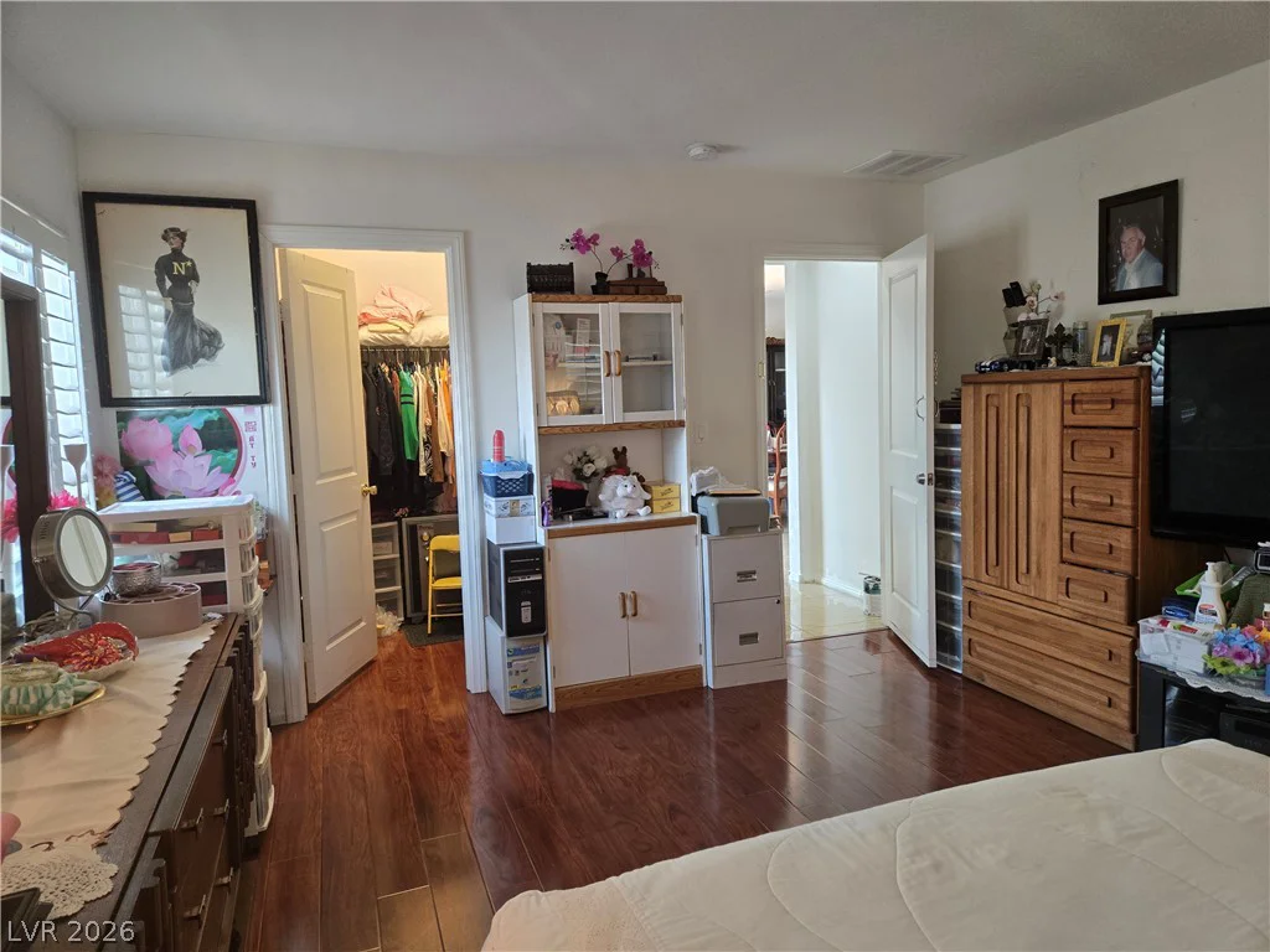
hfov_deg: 73.9
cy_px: 476
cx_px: 635
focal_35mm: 23
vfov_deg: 58.9
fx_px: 844
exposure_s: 1/120
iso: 200
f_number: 1.8
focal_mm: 5.4
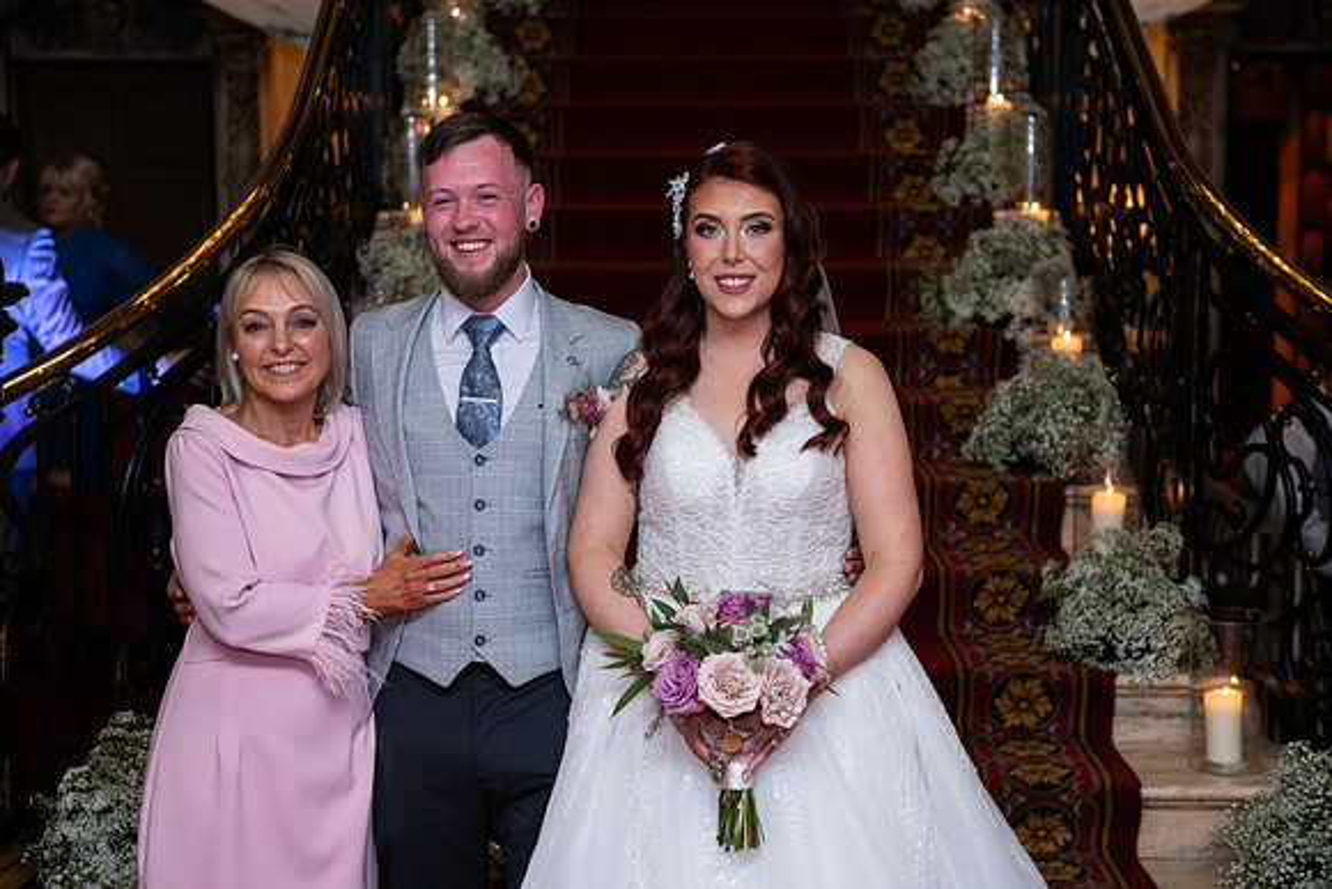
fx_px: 2220
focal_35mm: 60
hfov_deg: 33.4
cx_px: 666
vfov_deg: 22.6
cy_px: 444
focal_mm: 60
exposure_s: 1/160
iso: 800
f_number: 3.5
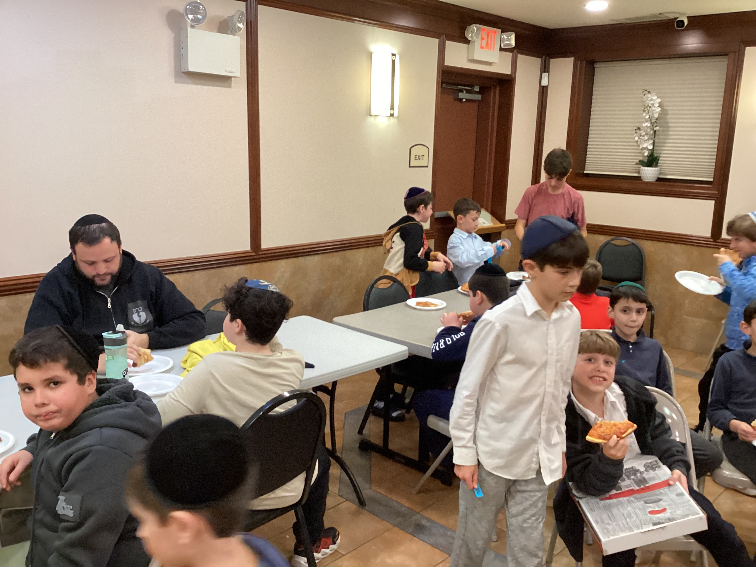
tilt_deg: -8.8
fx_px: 677
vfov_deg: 45.4
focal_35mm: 31
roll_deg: -2.6
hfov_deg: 58.4
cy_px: 284
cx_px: 378
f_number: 2.4
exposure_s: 1/60
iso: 250
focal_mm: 3.3
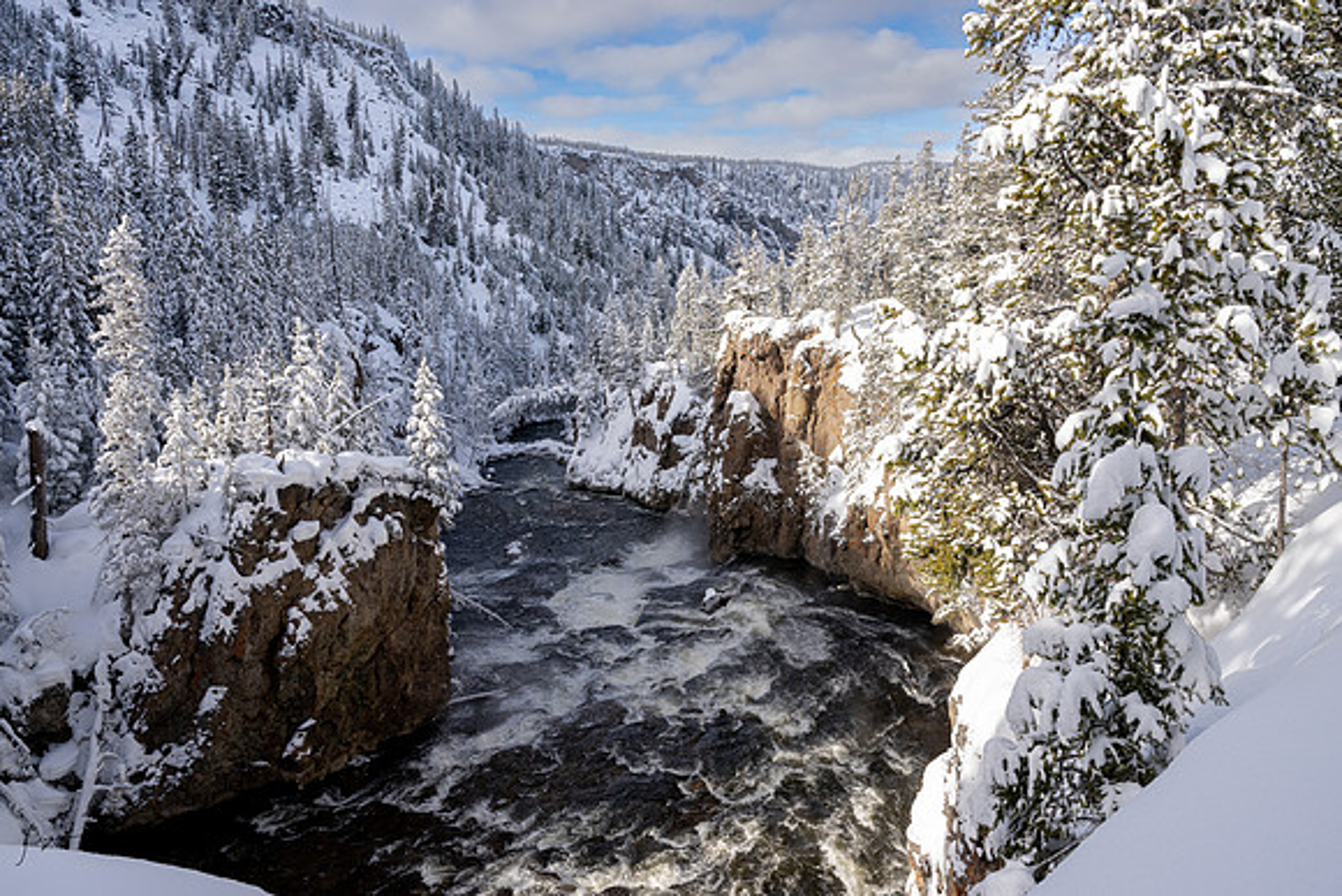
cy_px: 448
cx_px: 671
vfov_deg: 51.2
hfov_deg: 71.4
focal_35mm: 25
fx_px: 934
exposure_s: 1/125
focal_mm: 24
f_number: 11
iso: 800
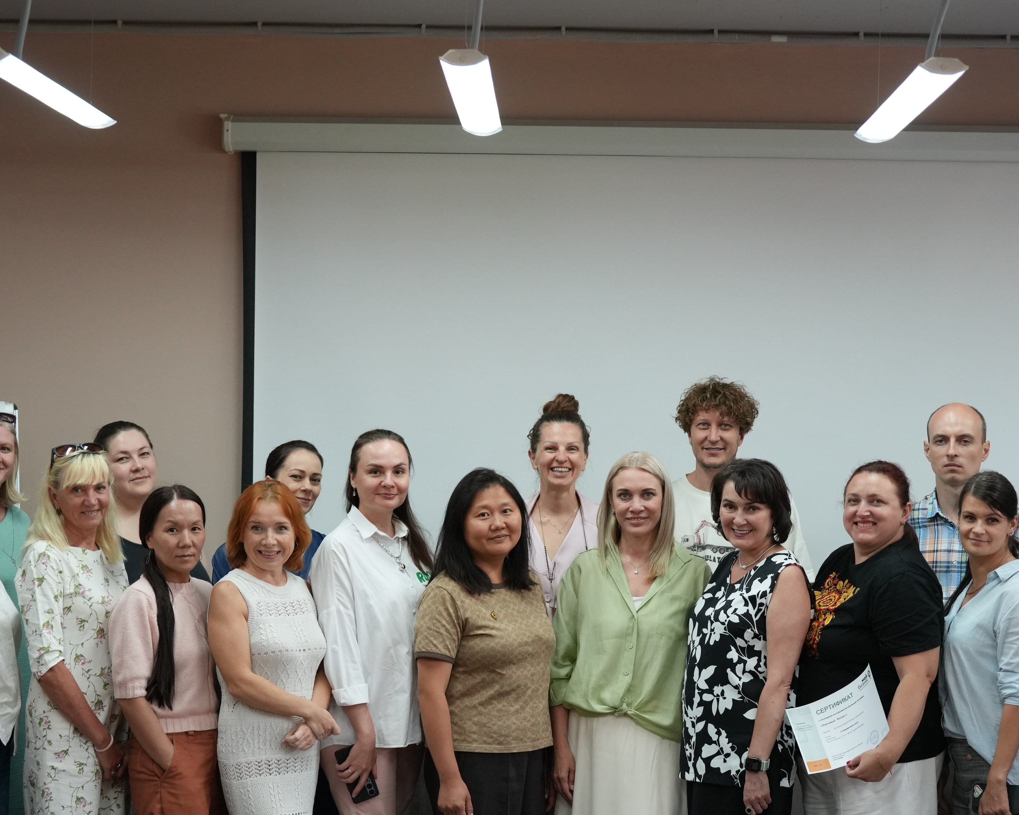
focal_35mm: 71
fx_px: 2141
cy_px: 576
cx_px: 455
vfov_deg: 21.4
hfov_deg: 26.8
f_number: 2
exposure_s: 1/640
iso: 1250
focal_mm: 35
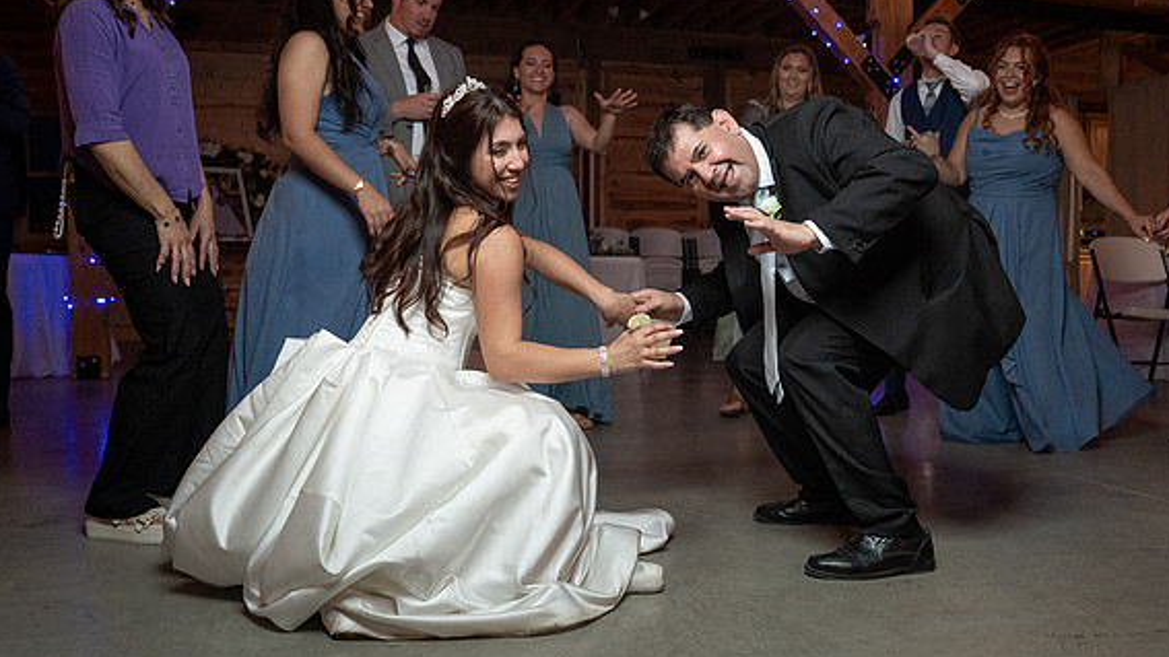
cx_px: 660
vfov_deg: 33.7
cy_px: 335
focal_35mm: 35
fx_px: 1085
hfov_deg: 56.4
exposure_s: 1/200
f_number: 4
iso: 2000
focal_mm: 25
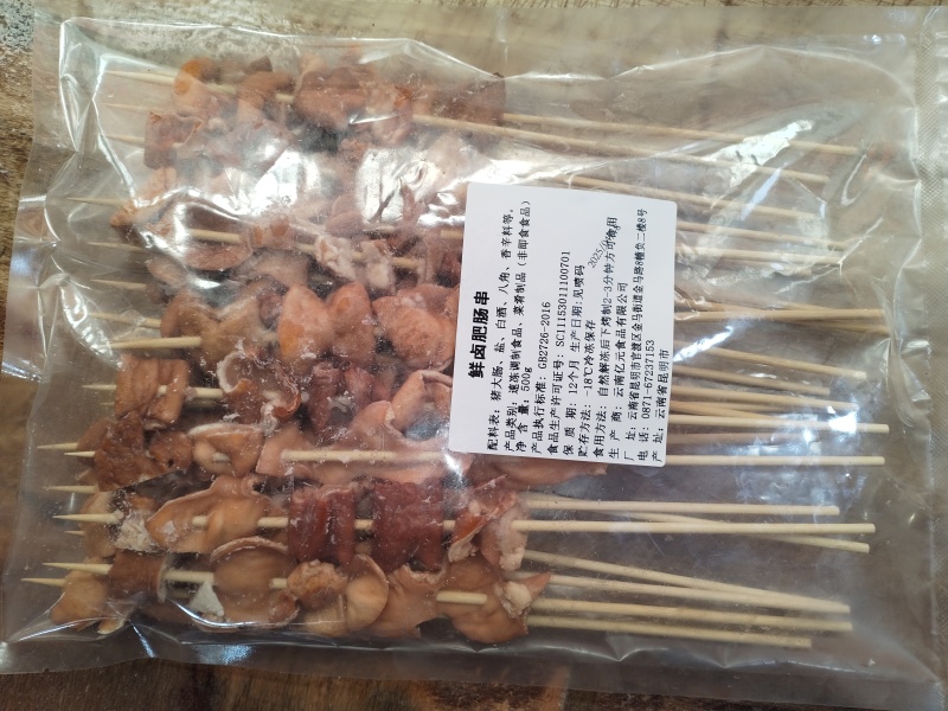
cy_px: 356
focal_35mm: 27
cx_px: 474
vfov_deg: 51.4
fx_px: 739
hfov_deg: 65.3
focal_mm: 4.05
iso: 331
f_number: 1.8
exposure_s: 1/100
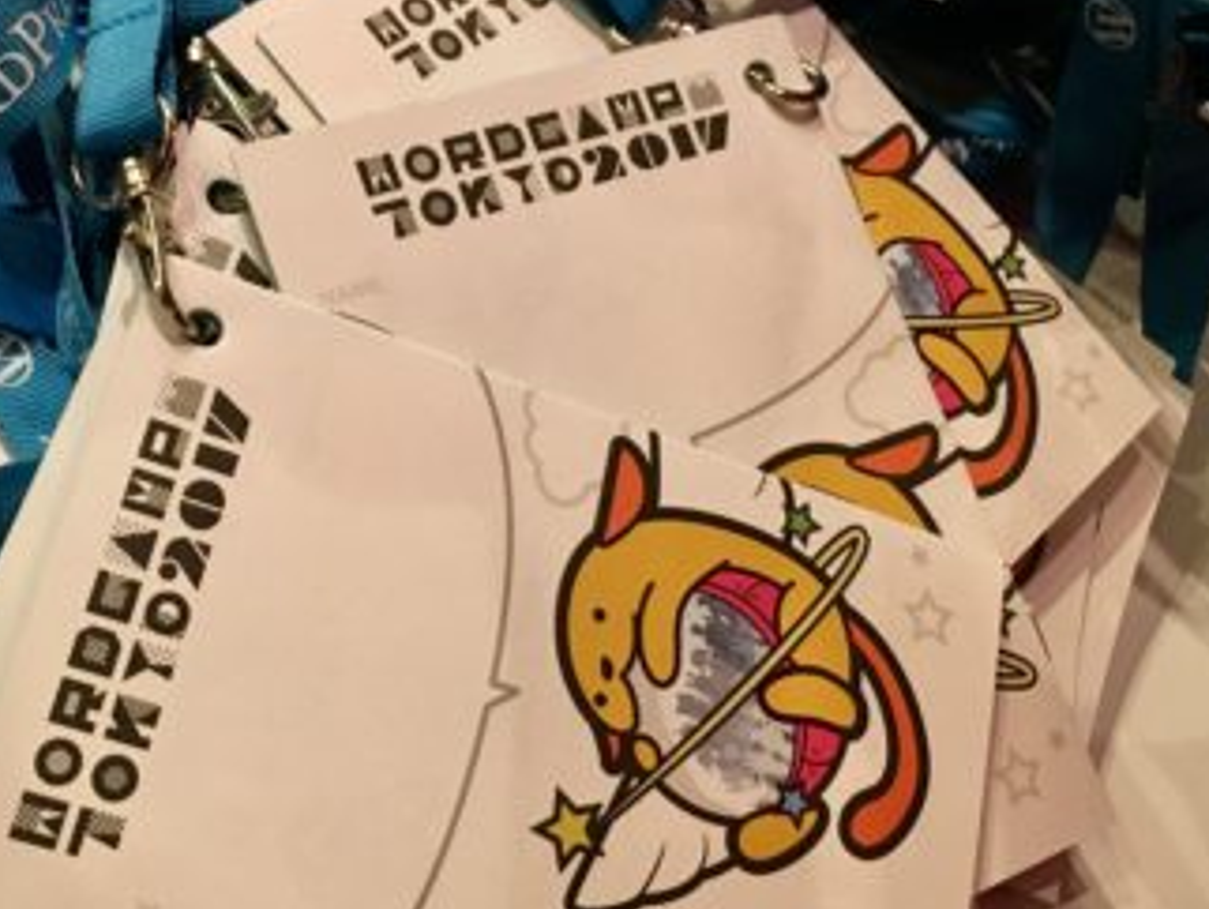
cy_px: 419
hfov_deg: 41.6
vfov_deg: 32.2
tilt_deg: -50.2
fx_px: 1573
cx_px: 432
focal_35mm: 45
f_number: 2.2
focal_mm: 4.15
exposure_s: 1/30
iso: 160
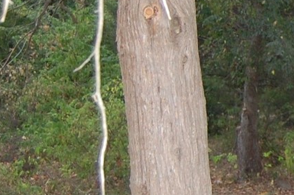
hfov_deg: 14.7
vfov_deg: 10.5
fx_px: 1060
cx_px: 439
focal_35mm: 130
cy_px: 51
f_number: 3.5
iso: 400
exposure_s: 1/60
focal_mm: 18
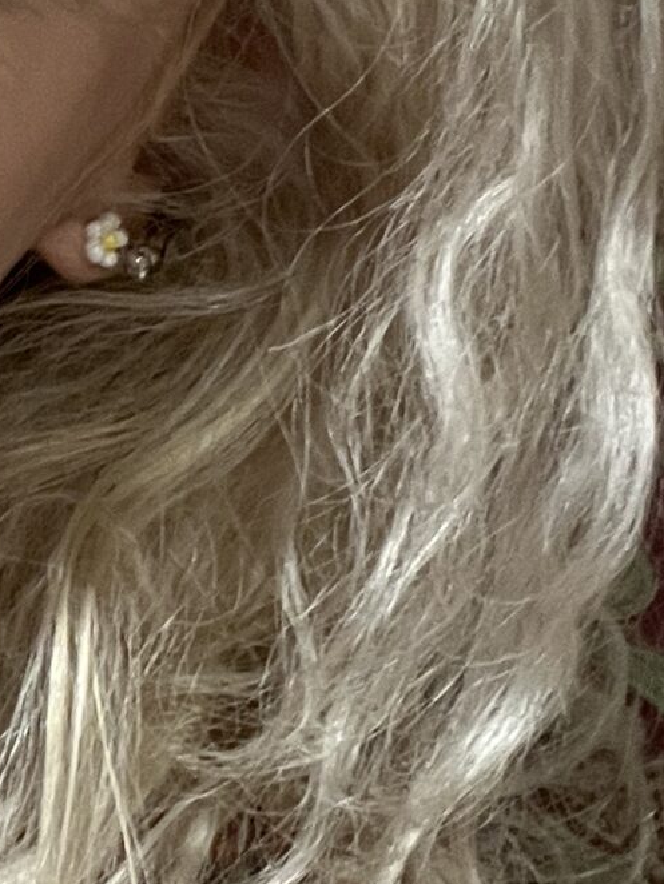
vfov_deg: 16.9
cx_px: -295
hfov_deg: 12.2
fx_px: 2965
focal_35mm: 116
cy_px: 335
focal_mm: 2.71
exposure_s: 1/33
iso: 320
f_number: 2.2
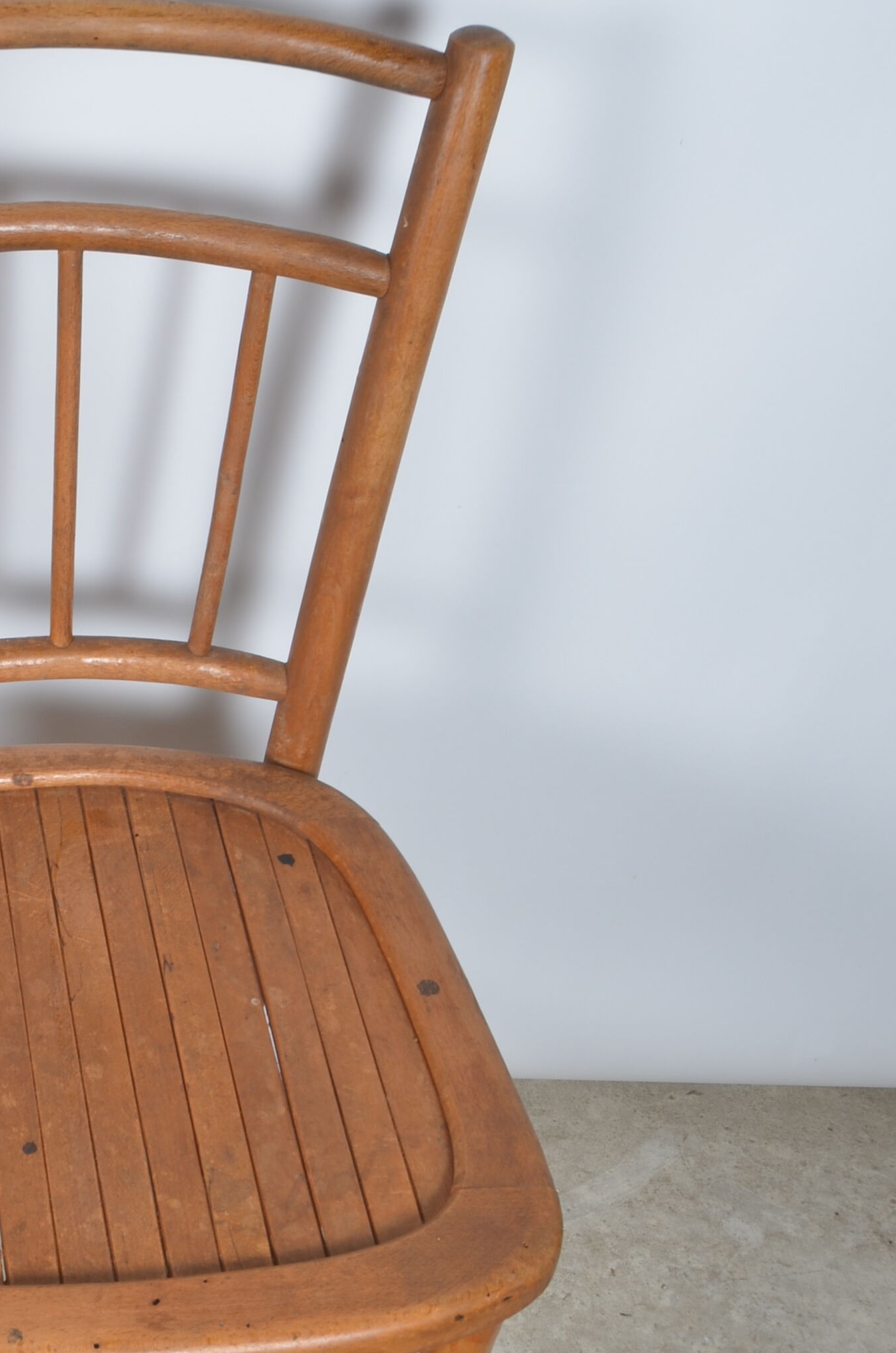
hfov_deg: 22.1
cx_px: 148
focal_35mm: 60
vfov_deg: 33.3
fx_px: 2251
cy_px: 822
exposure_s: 1/125
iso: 100
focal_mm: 22
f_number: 11
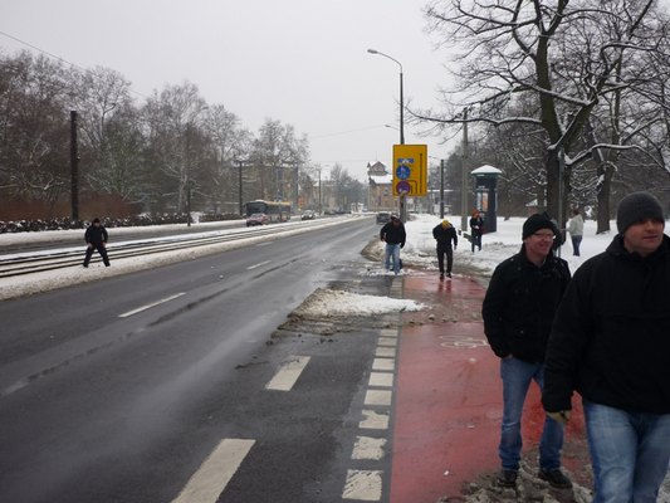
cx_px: 335
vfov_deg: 43.0
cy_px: 252
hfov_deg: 55.3
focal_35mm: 33
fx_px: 639
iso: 80
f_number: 2.8
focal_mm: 5.5
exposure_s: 1/200
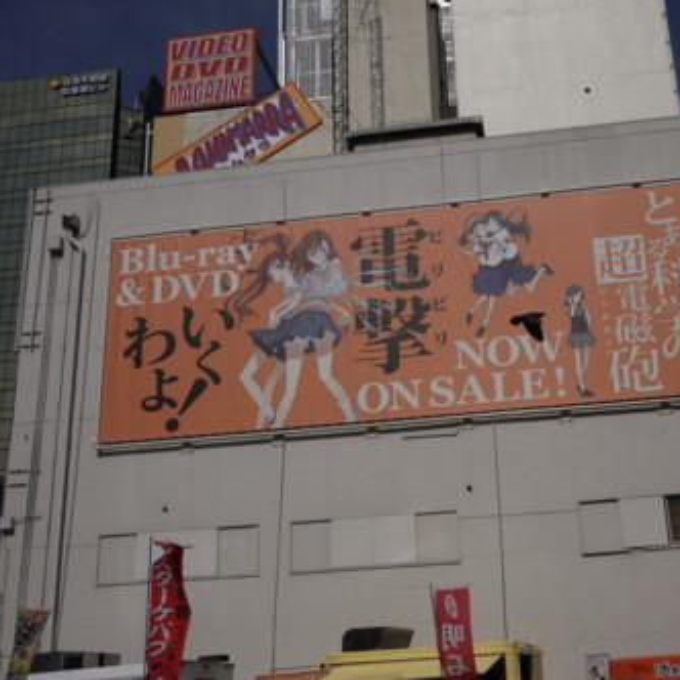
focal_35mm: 48
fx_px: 1067
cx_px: 442
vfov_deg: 35.4
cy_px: 338
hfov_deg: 35.1
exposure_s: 1/3200
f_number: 6.3
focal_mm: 20
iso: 100
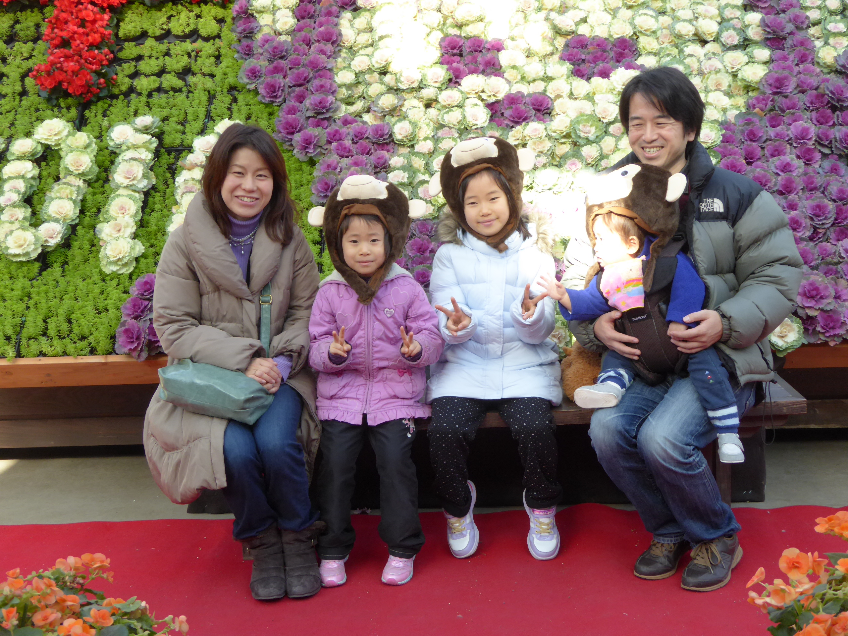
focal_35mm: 57
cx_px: 424
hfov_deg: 33.8
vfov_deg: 25.7
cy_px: 318
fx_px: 1396
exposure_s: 1/60
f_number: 4.1
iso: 160
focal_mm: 9.6
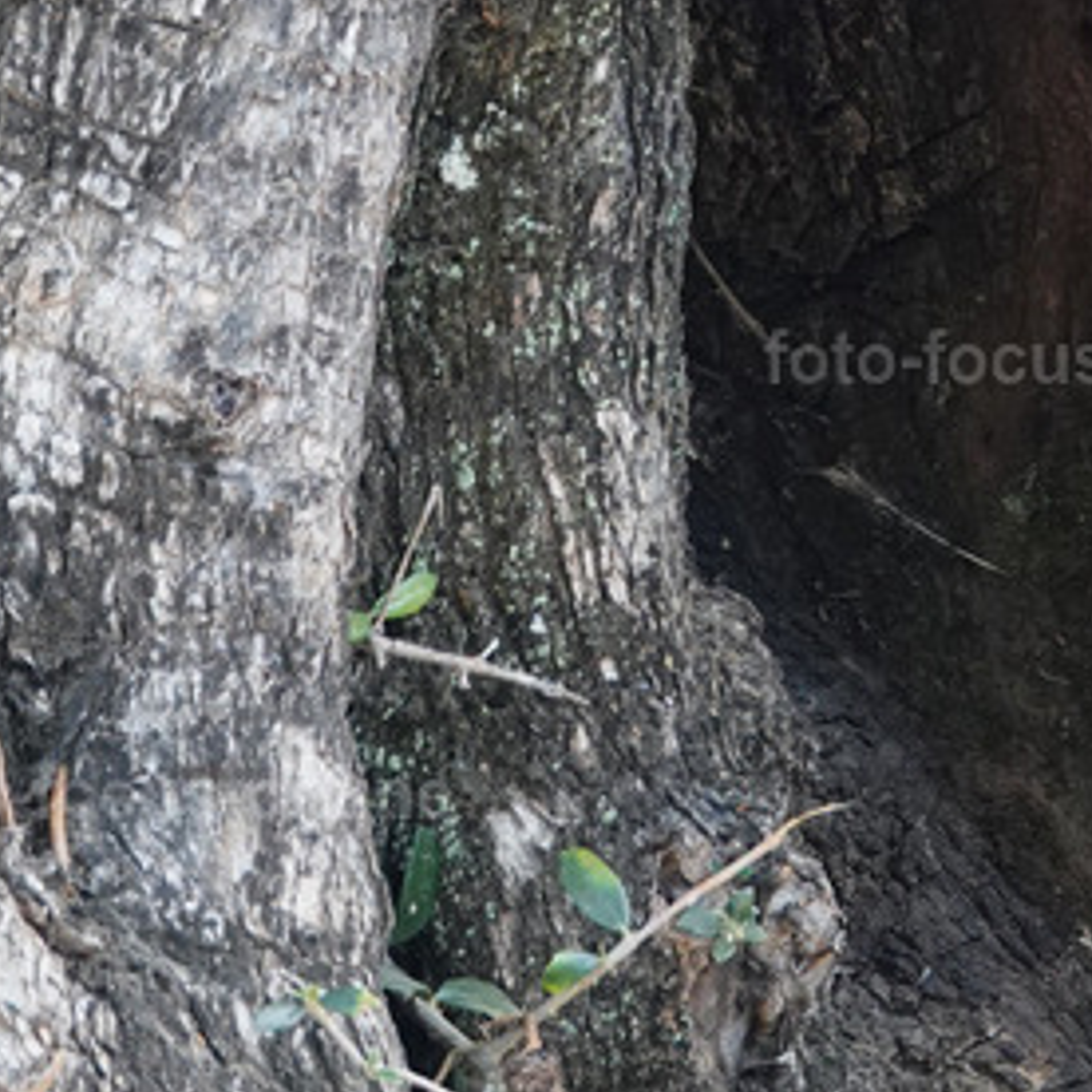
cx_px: 1106
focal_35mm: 559
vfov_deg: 3.1
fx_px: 19951
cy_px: -360
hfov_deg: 3.1
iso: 800
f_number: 4
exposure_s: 1/60
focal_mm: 64.84
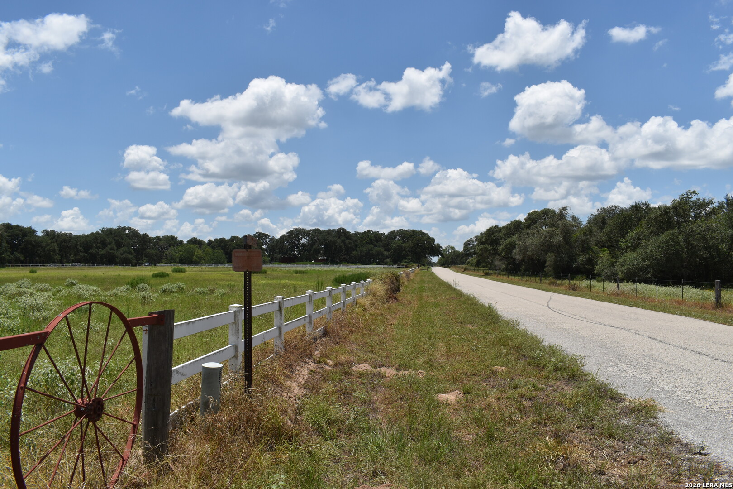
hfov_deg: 67.4
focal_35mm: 27
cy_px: 244
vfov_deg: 47.9
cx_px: 366
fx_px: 550
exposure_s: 1/320
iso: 100
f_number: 9
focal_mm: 18
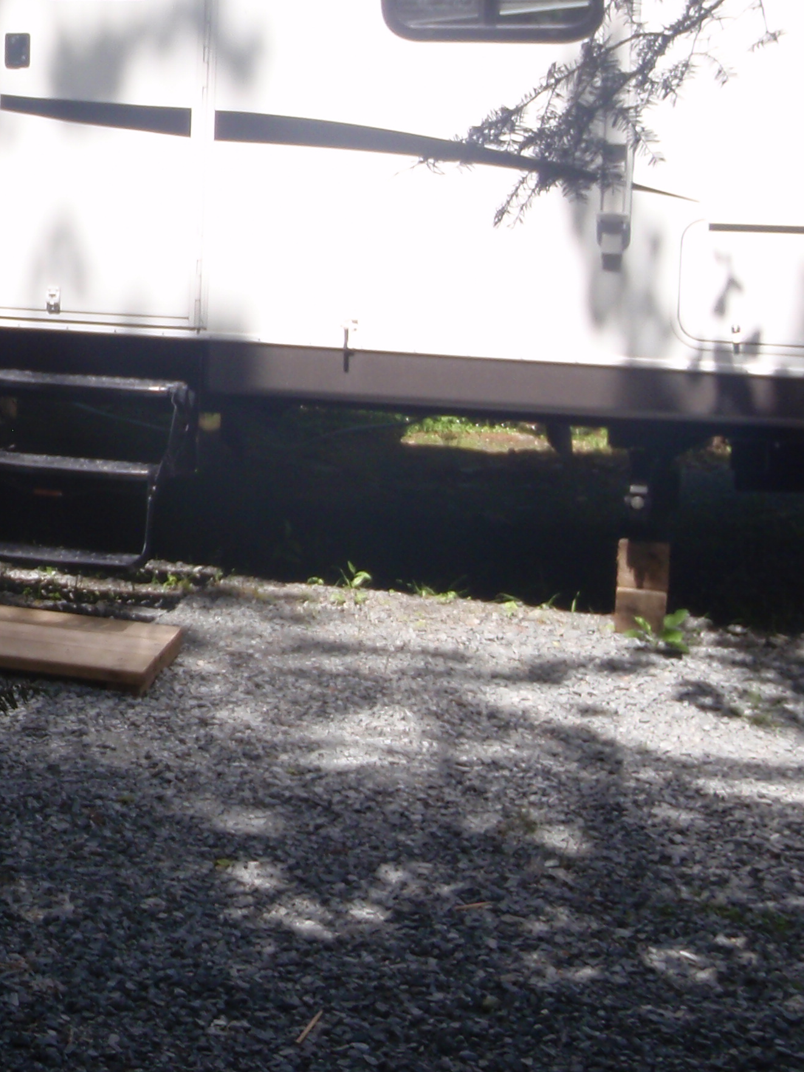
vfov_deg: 30.1
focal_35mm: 63
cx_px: -154
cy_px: 235
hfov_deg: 21.6
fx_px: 1951
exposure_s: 1/160
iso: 64
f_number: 5
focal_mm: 5
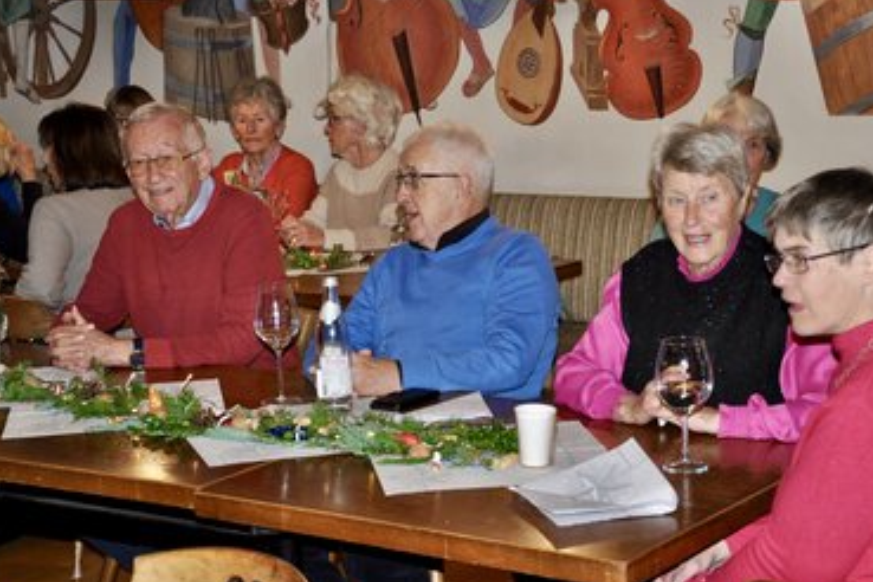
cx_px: 461
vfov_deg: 17.5
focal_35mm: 78
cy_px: 286
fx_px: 1891
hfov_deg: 26.0
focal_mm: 48
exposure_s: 1/60
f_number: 4.8
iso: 200
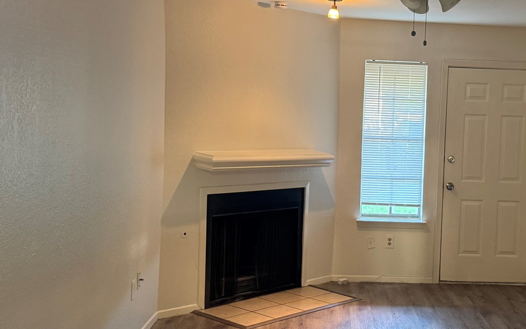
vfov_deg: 25.8
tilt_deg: -4.3
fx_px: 717
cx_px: 394
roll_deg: -2.7
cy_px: 158
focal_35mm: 50
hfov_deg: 39.2
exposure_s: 1/60
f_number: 1.78
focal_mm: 6.76
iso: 320
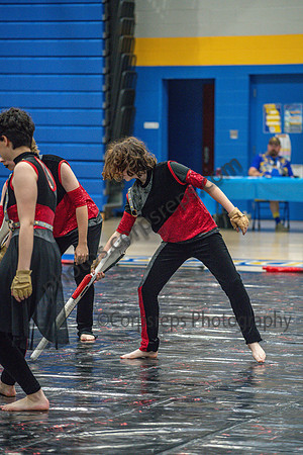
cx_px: 152
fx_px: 1894
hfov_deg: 9.1
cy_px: 228
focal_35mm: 150
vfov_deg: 13.7
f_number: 4
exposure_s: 1/500
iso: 6400
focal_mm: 150
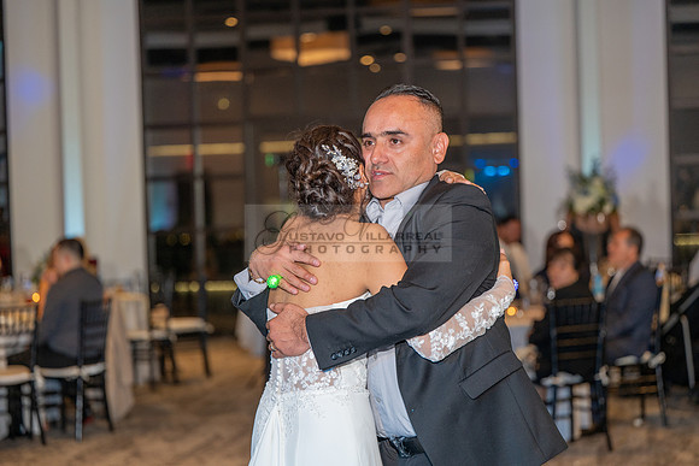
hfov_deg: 26.0
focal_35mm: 78
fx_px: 1515
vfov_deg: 17.5
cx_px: 350
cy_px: 233
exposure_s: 1/125
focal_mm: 78
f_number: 2.8
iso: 1000
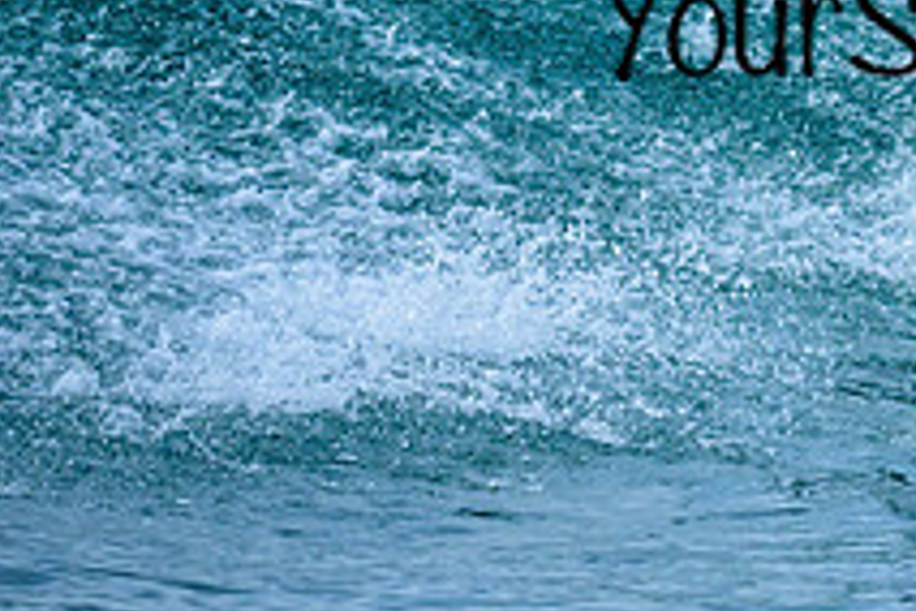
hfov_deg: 0.7
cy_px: -258
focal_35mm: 2926
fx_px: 74445
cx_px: 1028
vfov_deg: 0.5
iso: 500
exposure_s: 1/3200
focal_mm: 800
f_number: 6.3
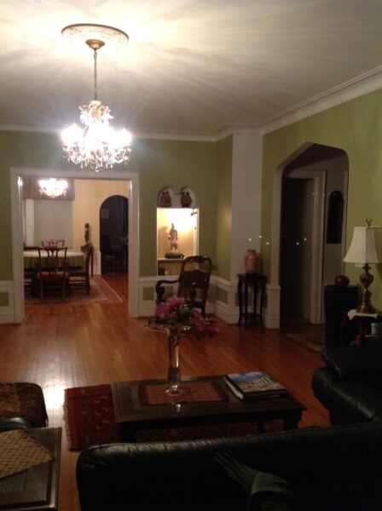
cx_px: 191
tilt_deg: -4.8
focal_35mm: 35
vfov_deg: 52.7
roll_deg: -0.7
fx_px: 516
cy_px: 256
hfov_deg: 40.6
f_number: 2.4
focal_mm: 4.28
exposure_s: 1/15
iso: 320
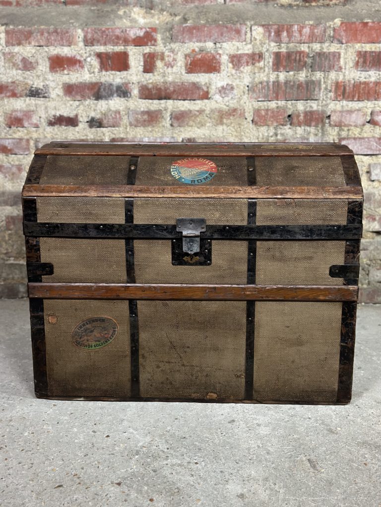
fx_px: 704
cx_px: 190
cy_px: 254
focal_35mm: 48
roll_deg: +1.0
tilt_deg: -16.4
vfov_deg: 39.7
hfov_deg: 30.3
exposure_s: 1/50
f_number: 1.78
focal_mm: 6.86
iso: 250
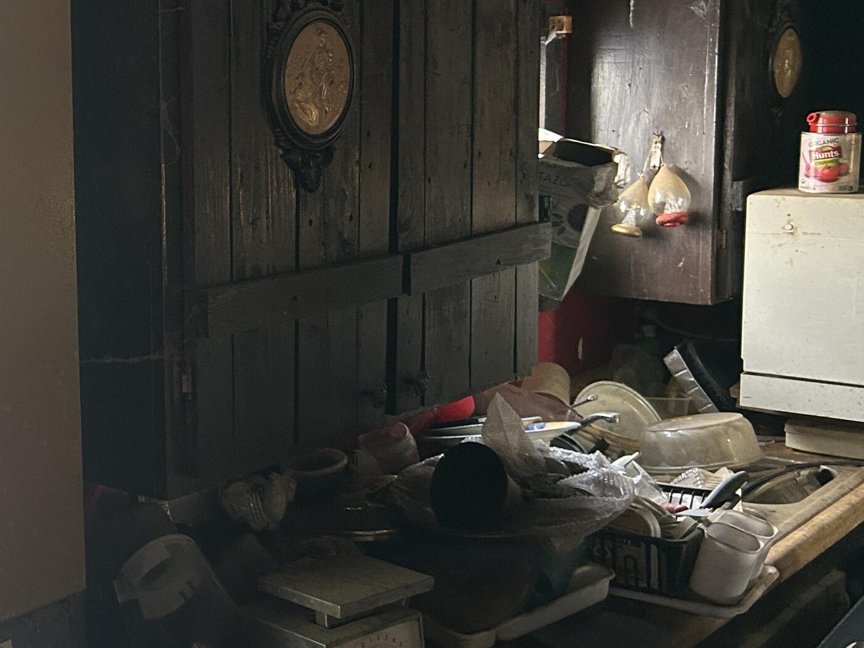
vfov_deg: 26.0
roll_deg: +4.0
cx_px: -34
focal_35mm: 56
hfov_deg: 31.3
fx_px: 1398
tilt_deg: -7.0
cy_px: 239
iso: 200
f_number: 1.5
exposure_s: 1/60
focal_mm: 5.7
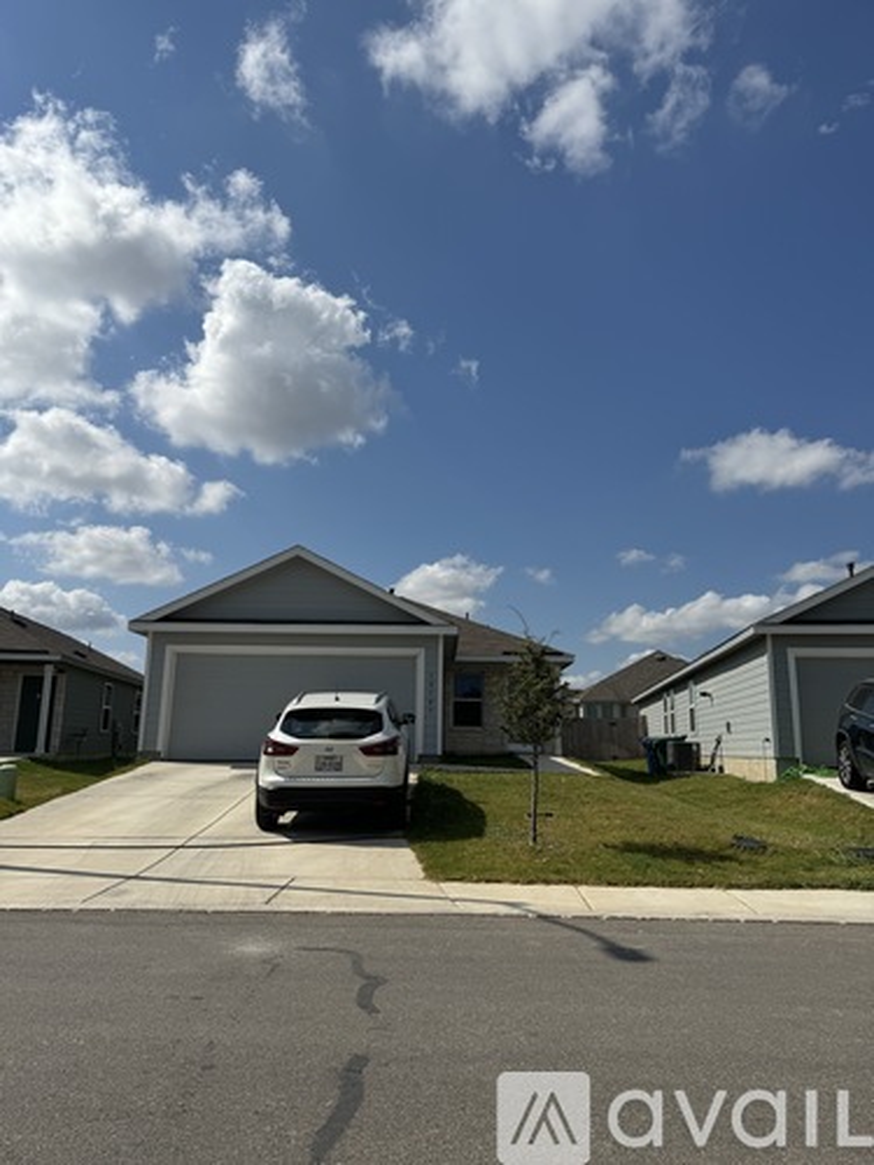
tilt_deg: +10.1
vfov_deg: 71.6
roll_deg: -0.7
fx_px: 808
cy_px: 582
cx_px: 437
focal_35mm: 24
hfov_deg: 56.8
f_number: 1.78
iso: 80
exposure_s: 1/10417
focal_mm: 6.76
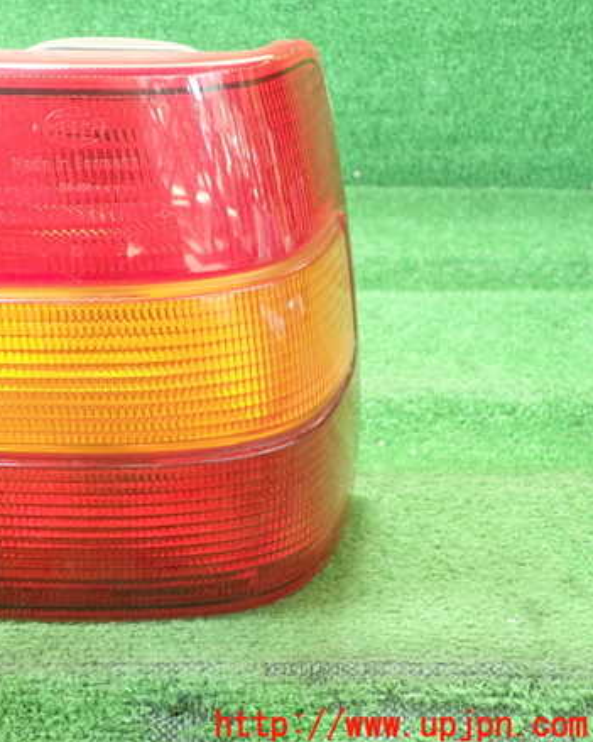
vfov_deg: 45.8
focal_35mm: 40
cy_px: 367
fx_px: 878
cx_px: 90
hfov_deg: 35.7
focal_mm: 5.5
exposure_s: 1/100
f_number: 2.3
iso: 800
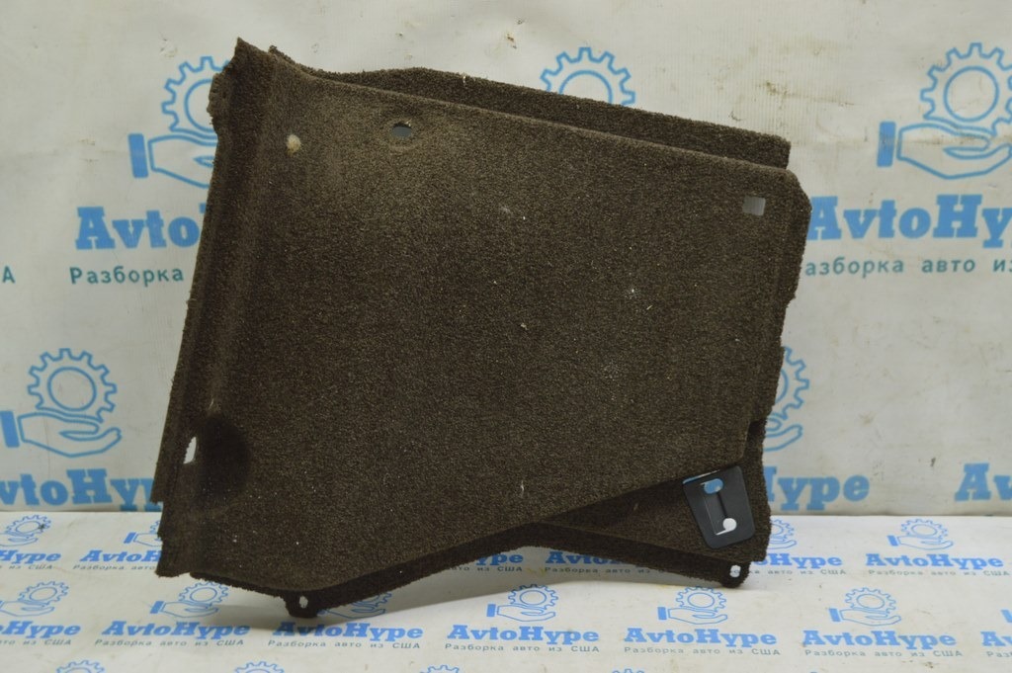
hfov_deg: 46.4
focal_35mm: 42
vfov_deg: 31.8
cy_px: 336
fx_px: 1180
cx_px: 506
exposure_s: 1/20
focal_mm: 28
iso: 400
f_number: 5.6
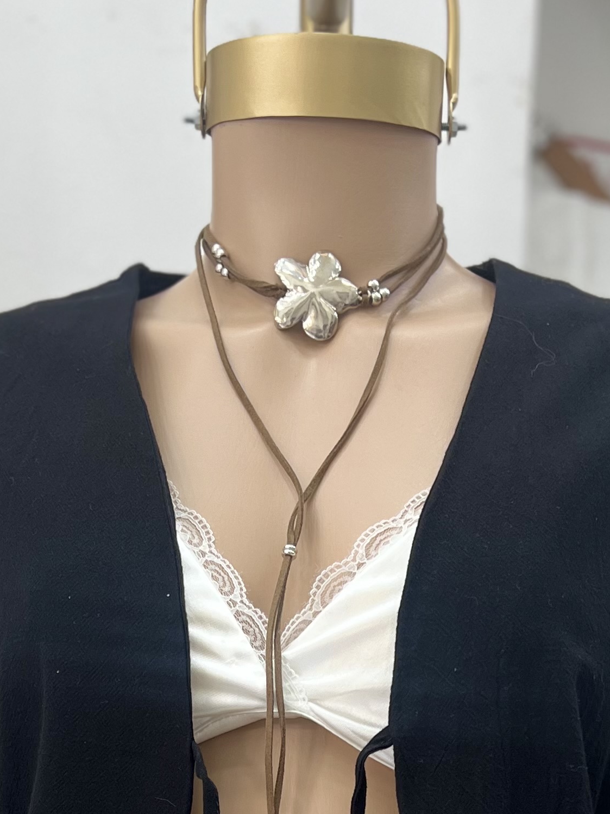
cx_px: 329
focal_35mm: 70
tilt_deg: -5.5
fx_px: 1645
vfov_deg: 25.5
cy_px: 920
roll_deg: -1.6
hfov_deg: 21.0
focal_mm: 5.7
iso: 40
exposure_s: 1/100
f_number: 1.5
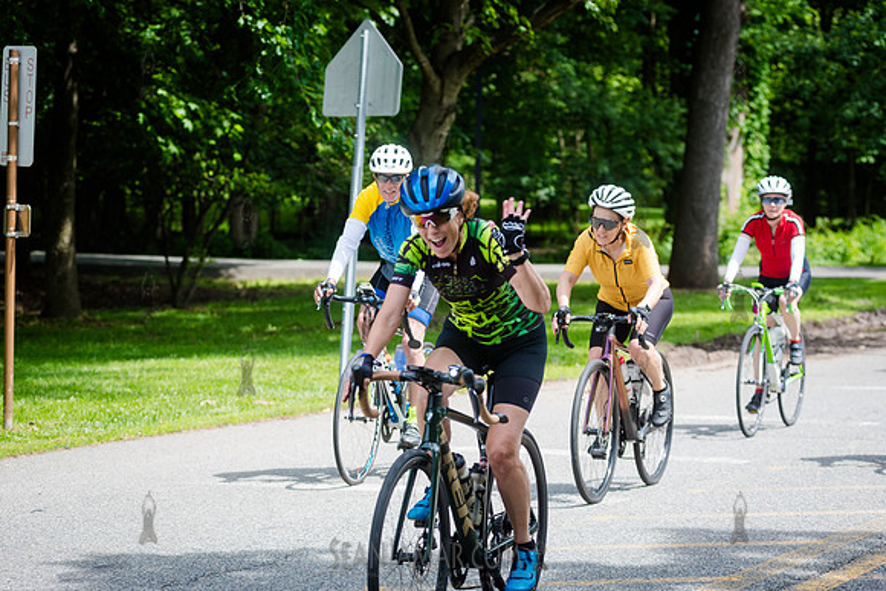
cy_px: 296
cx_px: 443
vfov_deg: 11.4
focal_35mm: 120
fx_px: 2954
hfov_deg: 17.1
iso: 250
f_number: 4.5
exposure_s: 1/500
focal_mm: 120
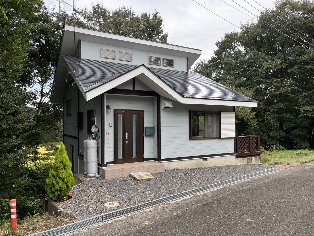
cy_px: 118
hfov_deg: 67.3
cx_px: 157
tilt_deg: +1.1
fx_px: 236
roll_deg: +0.6
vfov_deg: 53.1
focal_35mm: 26
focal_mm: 5.1
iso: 50
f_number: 1.6
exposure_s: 1/821
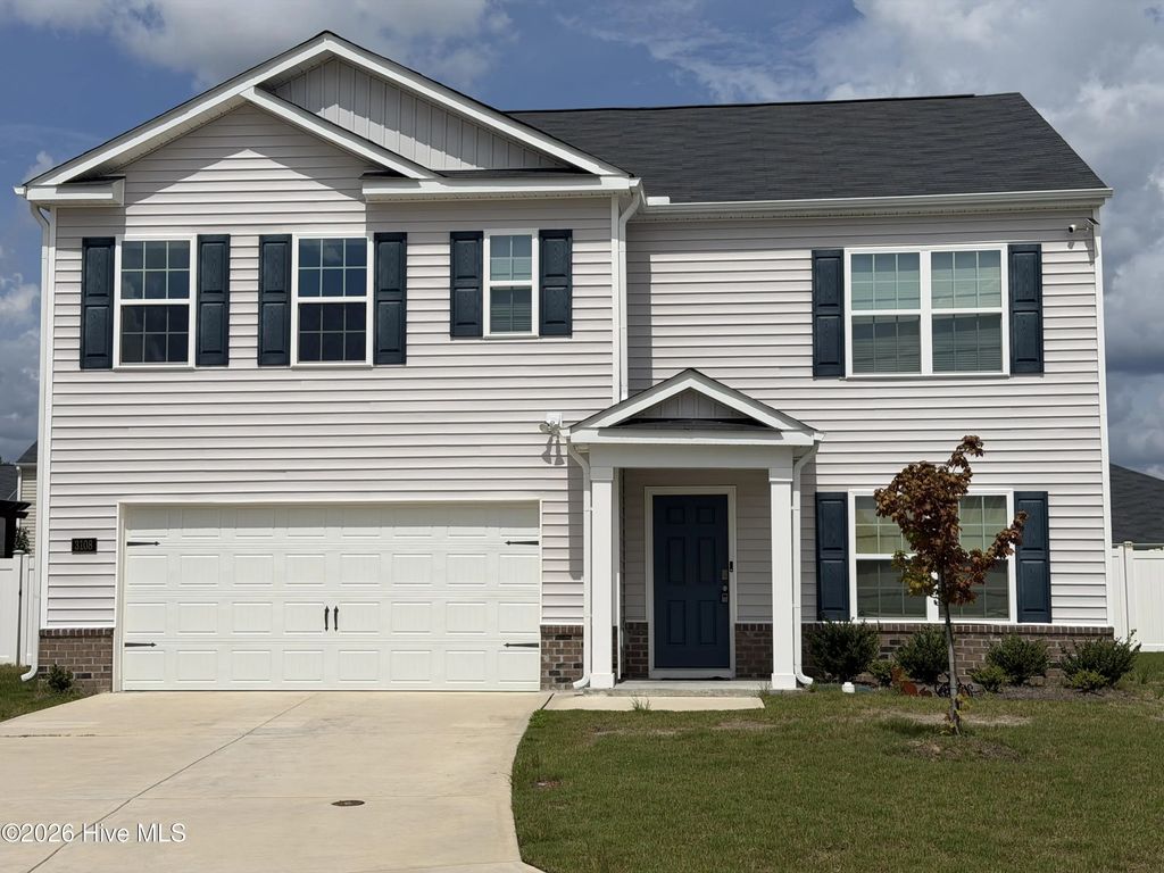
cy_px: 436
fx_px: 1614
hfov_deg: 39.7
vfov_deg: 30.3
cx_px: 582
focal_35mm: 48
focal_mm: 6.76
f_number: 1.78
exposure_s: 1/20408
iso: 80
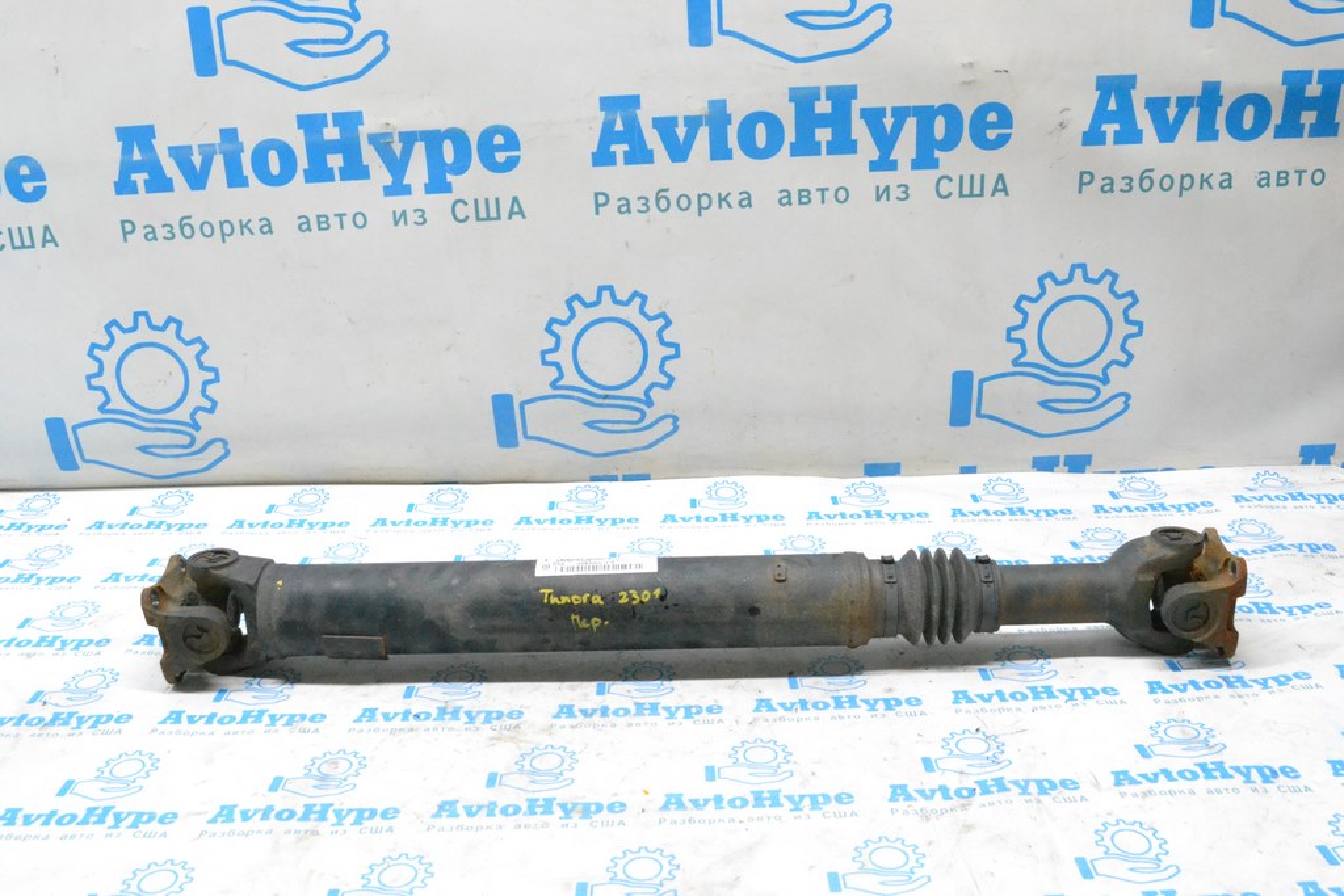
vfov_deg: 40.0
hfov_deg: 57.2
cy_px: 448
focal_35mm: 33
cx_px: 672
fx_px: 1232
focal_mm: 22
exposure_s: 1/125
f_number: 10
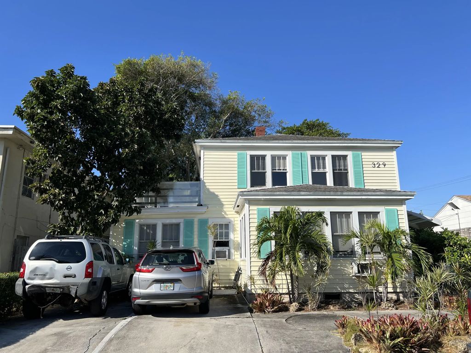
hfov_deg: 67.3
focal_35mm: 26
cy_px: 176
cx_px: 236
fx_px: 354
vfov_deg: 53.1
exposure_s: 1/4444
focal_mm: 5.7
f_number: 1.5
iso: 50
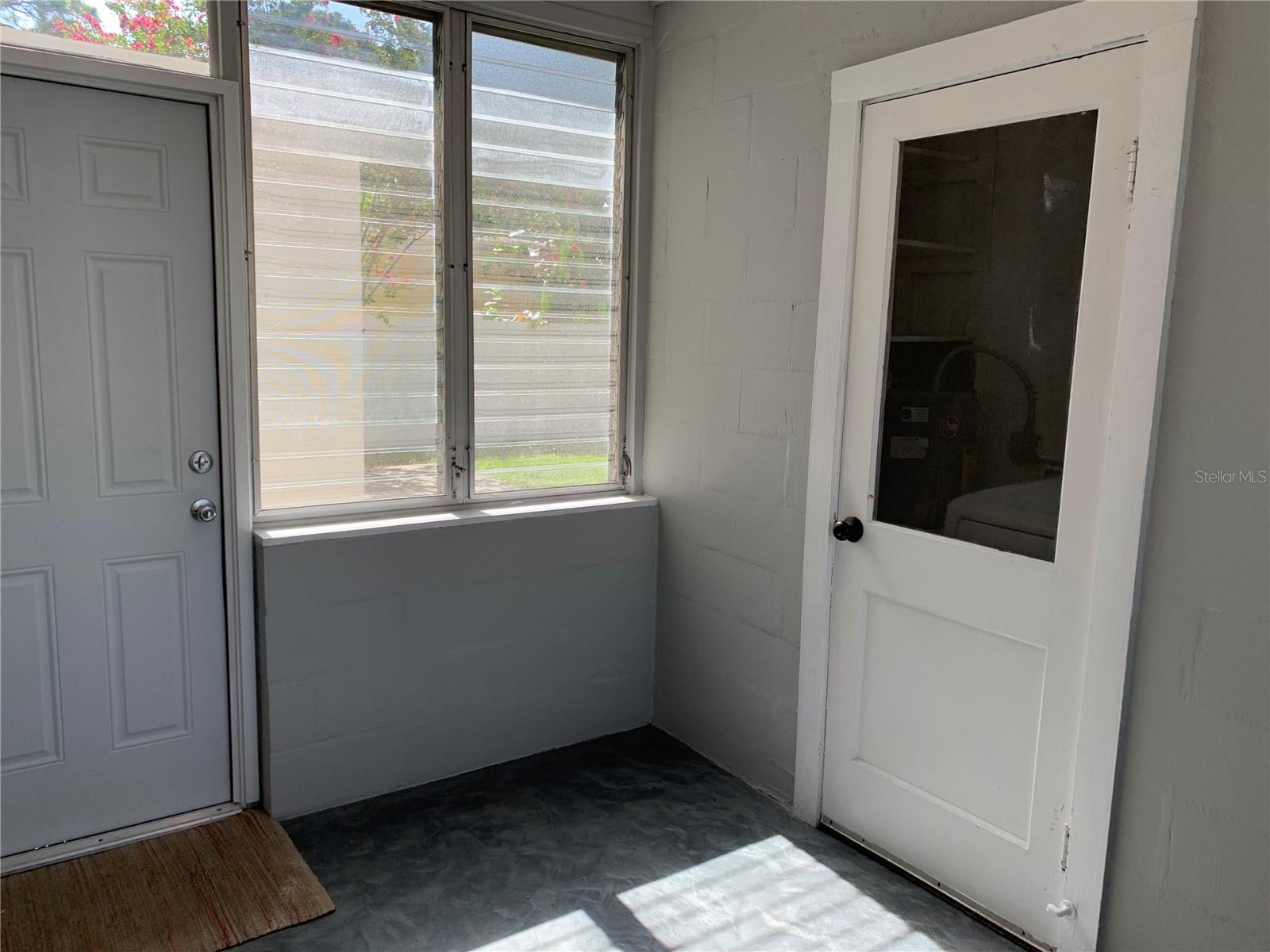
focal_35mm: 26
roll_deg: -2.0
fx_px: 954
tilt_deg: -6.8
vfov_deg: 53.1
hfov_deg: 67.3
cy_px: 476
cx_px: 635
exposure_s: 1/279
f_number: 1.8
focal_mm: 4.25
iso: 25
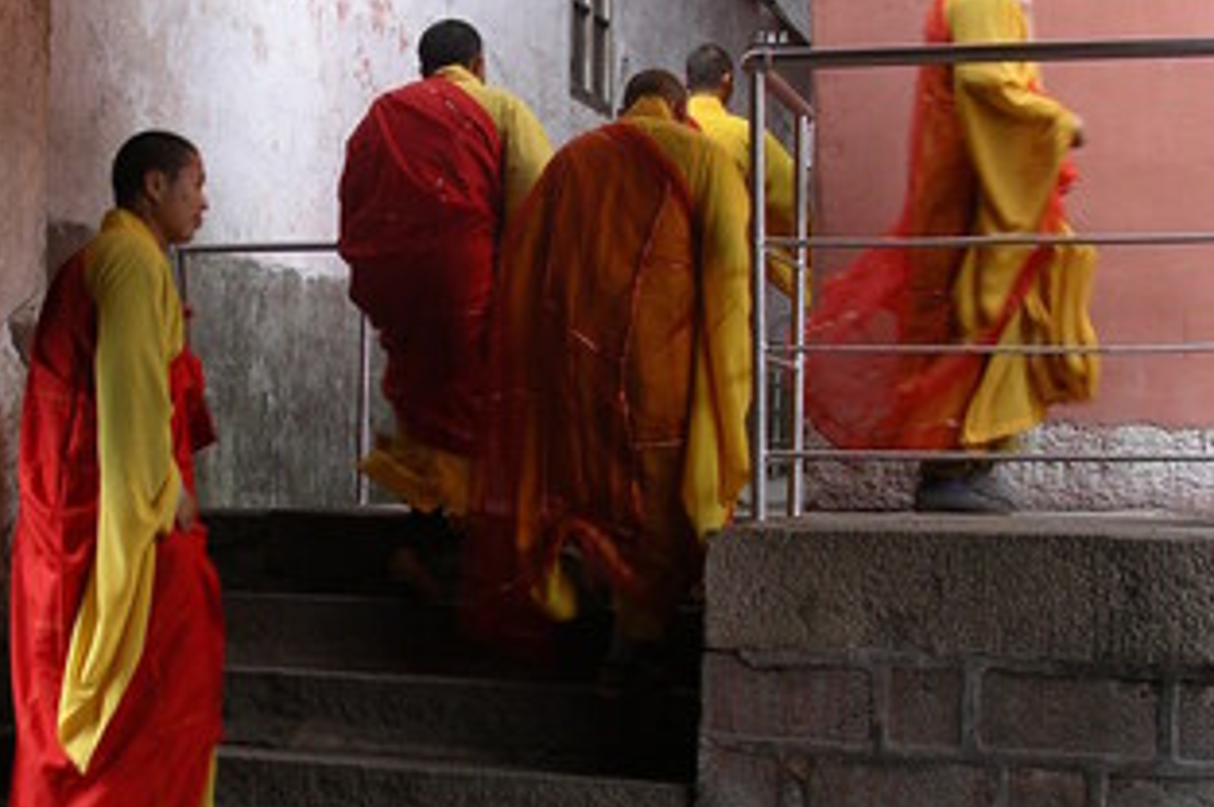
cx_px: 481
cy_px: 435
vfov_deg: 21.2
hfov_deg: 31.4
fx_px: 2156
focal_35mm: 64
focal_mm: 7.8
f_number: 2.8
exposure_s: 1/42
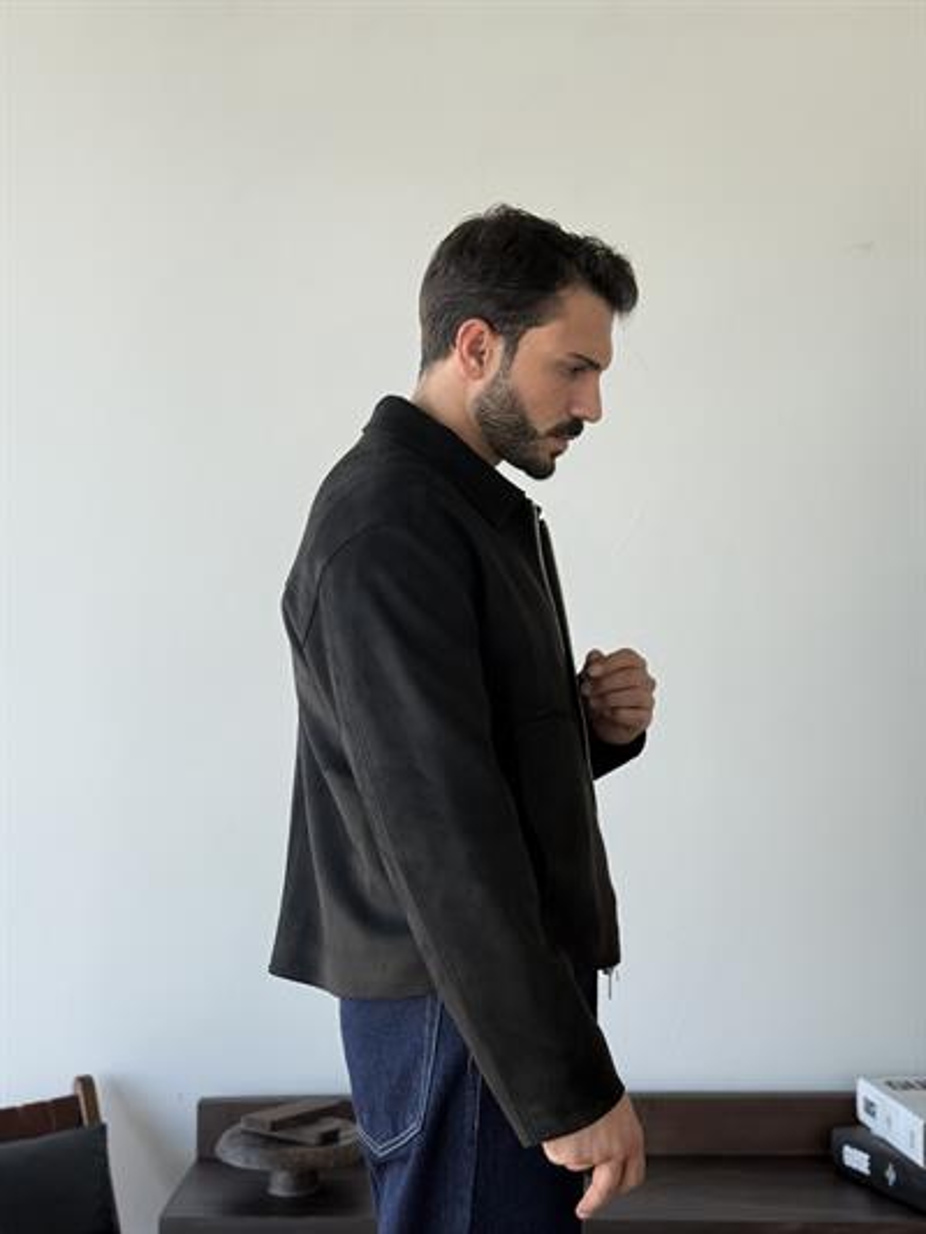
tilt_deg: +2.1
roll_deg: +0.2
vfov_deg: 39.6
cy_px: 617
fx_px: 1711
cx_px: 463
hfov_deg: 30.3
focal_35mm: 48
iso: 50
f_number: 1.78
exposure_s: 1/231
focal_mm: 6.76
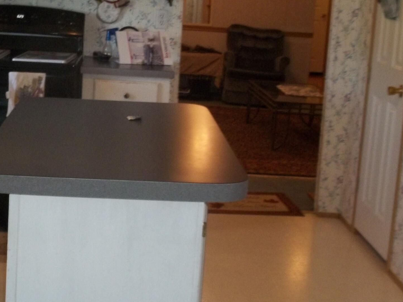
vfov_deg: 21.3
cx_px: 132
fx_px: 803
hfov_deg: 28.0
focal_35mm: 69
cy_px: 116
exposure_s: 1/30
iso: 160
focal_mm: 5.9
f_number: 3.3
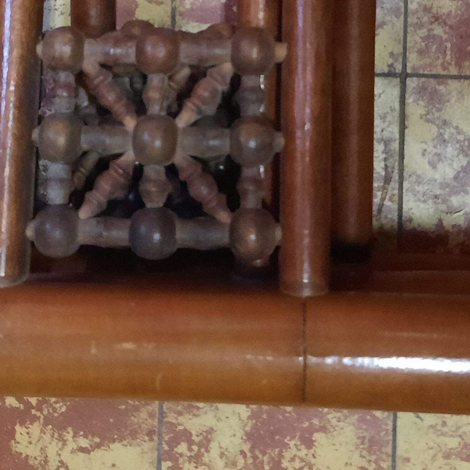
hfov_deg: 25.7
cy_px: -9
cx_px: 208
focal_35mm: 67
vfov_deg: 24.5
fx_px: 1029
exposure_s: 1/25
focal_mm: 4.6
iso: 640
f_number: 2
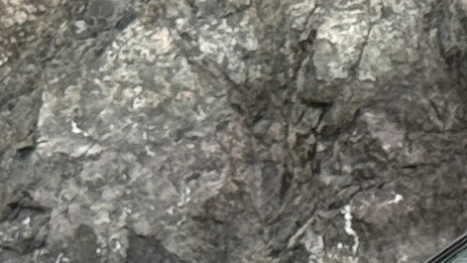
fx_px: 4027
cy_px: 833
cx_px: 724
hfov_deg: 6.5
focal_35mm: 325
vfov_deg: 3.6
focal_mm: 6.76
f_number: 1.78
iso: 64
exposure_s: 1/437
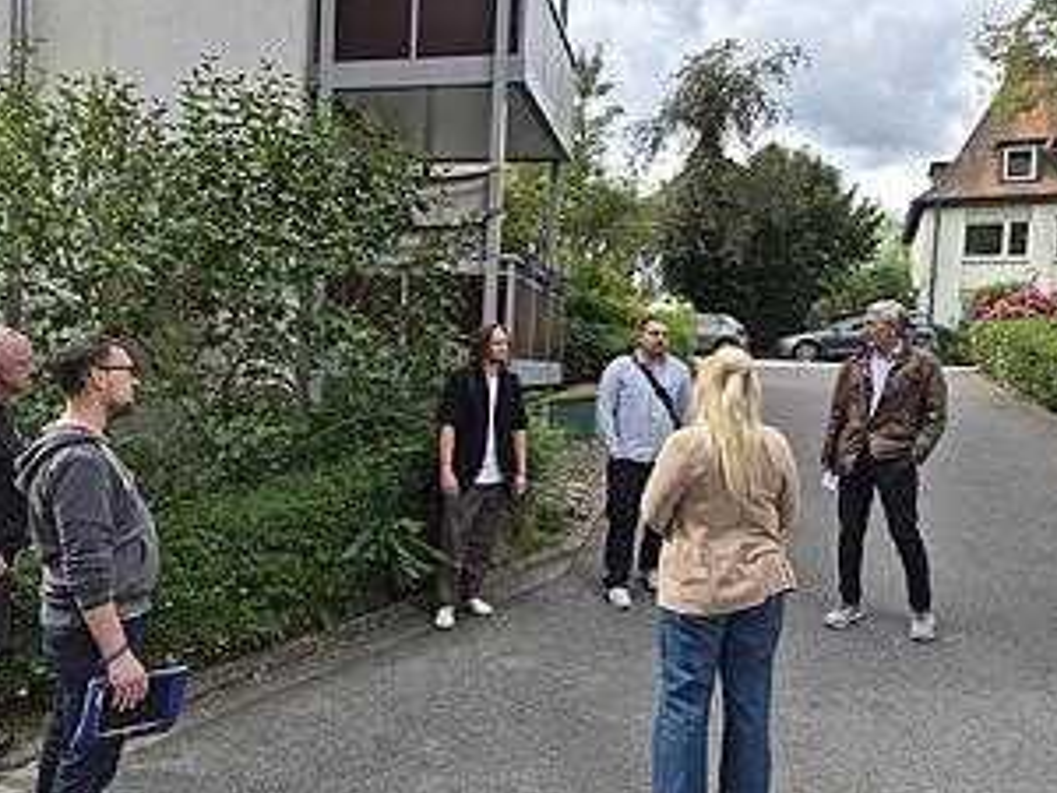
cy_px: 391
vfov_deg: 51.4
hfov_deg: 65.2
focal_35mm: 27
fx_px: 824
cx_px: 483
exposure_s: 1/3392
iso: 80
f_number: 1.8
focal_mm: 5.4
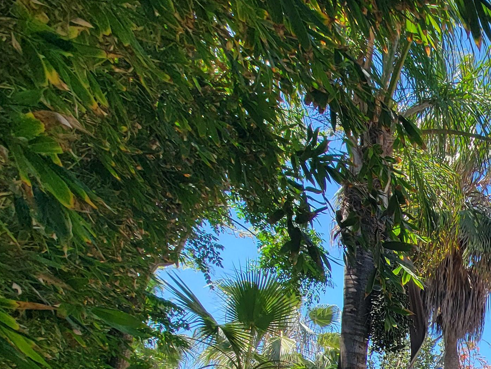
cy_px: 478
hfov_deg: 33.6
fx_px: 525
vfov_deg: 30.6
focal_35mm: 37
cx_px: 661
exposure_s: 1/554
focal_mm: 2.2
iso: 50
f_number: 2.2
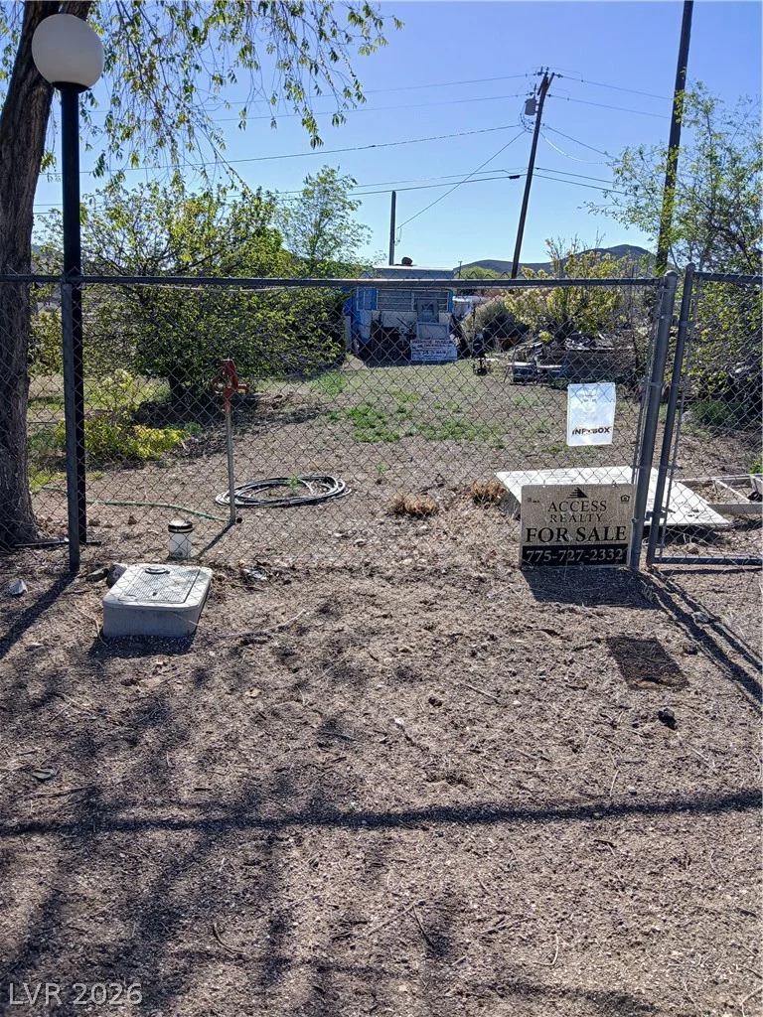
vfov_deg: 67.3
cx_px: 382
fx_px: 764
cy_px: 508
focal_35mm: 26
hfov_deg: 53.1
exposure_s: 1/731
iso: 20
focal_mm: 3.98
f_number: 1.8
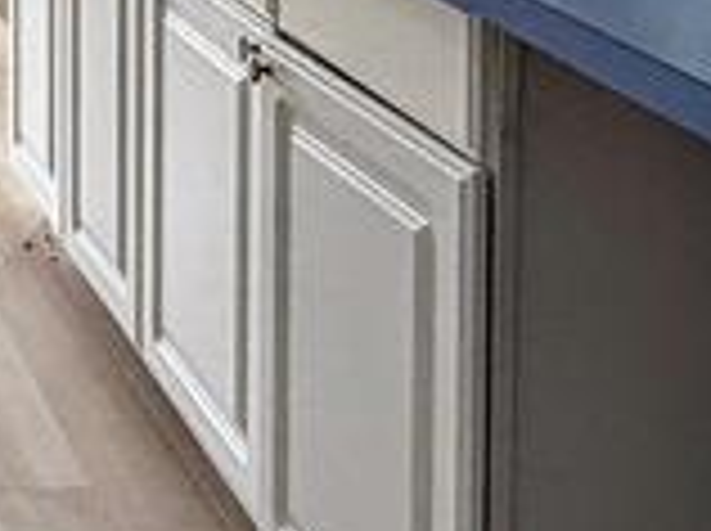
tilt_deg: -3.7
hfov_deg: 18.7
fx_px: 1866
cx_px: -396
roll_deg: +0.6
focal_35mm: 91
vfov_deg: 14.3
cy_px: -414
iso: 64
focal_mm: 2.22
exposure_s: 1/120
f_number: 2.2
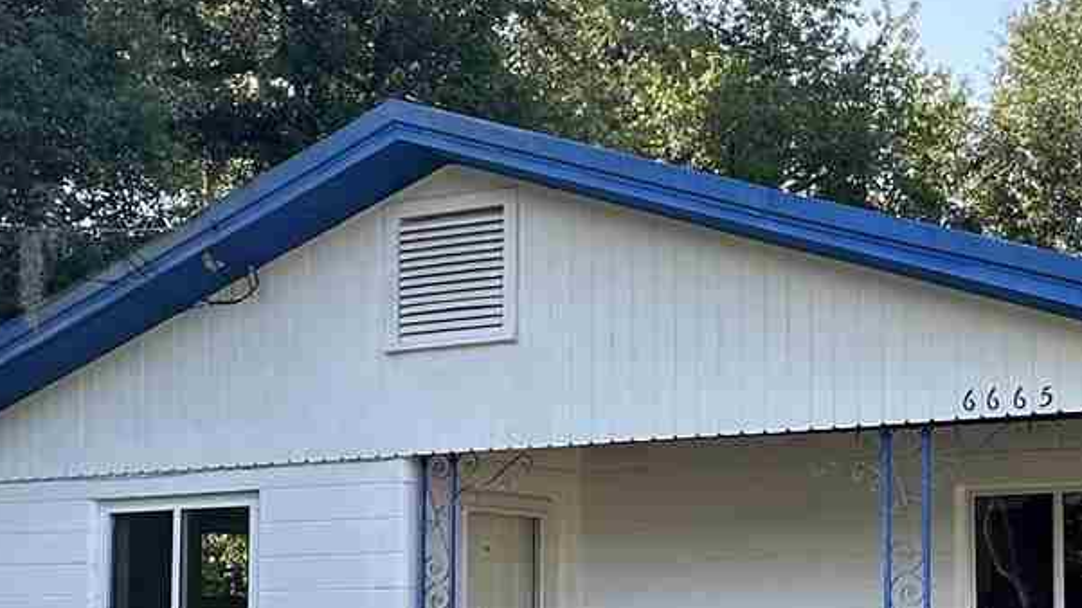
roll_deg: -0.2
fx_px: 1492
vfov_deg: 22.6
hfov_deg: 37.2
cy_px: 534
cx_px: 979
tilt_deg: +3.6
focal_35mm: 52
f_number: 2.2
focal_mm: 2.22
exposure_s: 1/335
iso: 40
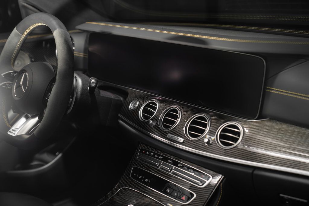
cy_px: 103
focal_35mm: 58
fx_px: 498
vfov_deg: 23.4
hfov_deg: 34.5
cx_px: 154
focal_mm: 58
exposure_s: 1/50
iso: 200
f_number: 3.2
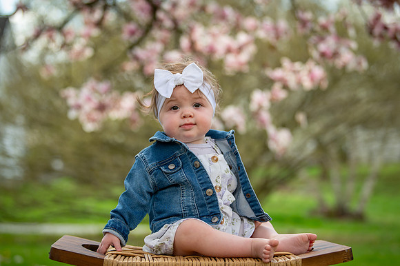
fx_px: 946
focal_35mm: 85
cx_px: 203
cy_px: 137
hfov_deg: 23.9
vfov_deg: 16.0
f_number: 2.8
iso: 320
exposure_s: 1/1600
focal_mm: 75
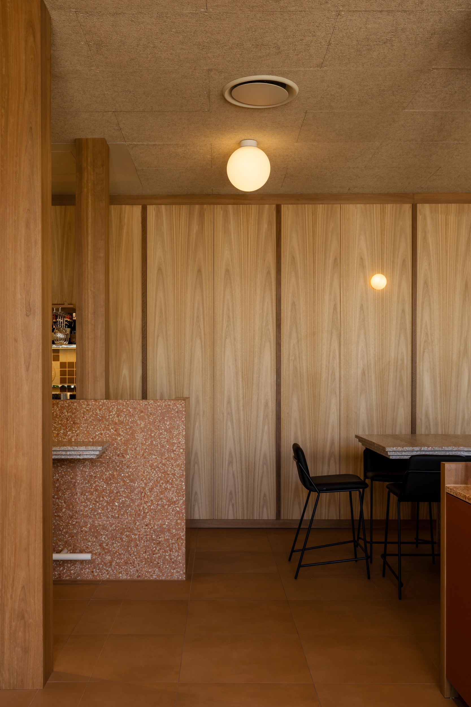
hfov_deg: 36.2
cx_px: 197
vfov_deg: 52.4
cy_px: 361
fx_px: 718
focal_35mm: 37
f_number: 5
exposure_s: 1/100
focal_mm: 30.5
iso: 640
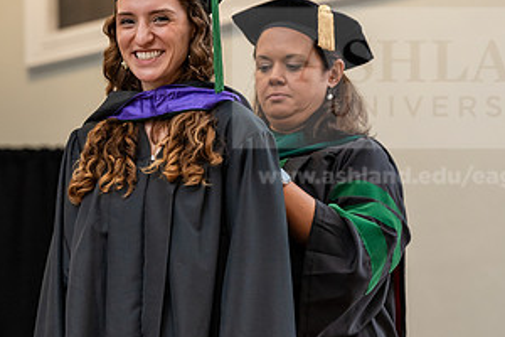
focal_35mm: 174
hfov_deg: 11.8
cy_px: 211
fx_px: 2441
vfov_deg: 7.9
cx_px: 182
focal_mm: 90
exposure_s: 1/200
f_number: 3.5
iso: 1600
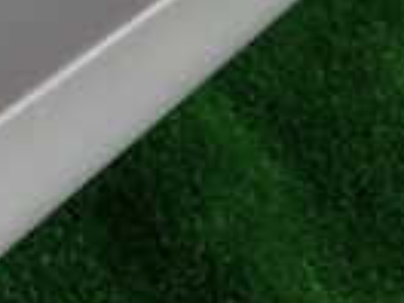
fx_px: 1587
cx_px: -493
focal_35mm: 136
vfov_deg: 10.7
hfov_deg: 12.2
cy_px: 392
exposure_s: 1/200
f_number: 3.2
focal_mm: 5.4
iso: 100
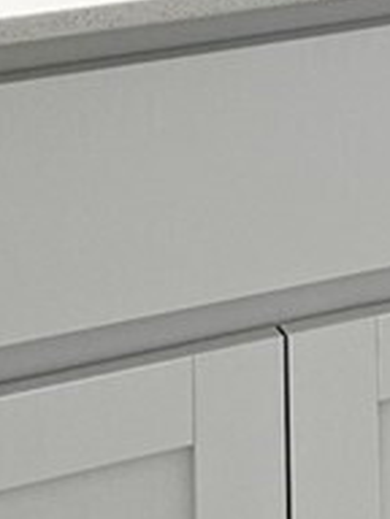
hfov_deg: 8.8
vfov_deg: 11.9
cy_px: -492
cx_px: 994
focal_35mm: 150
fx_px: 2253
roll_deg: -1.0
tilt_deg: -2.5
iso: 125
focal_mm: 6.86
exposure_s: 1/120
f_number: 1.78
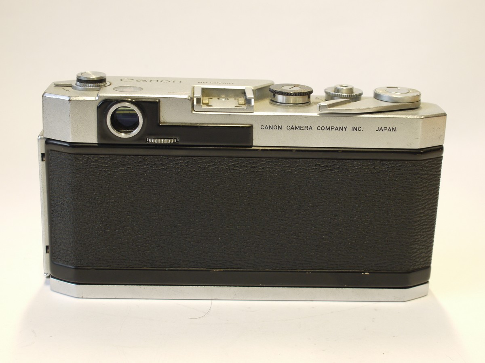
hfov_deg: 32.2
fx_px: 841
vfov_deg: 24.4
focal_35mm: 60
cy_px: 182
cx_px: 242
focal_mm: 30
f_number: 8
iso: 400
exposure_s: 1/10
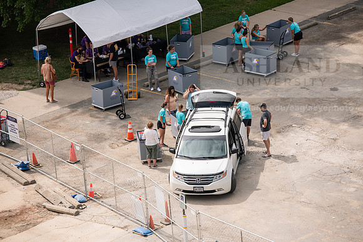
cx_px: 182
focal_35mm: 165
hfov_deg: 12.4
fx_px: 1664
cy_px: 121
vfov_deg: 8.3
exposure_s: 1/500
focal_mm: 165
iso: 64
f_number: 5
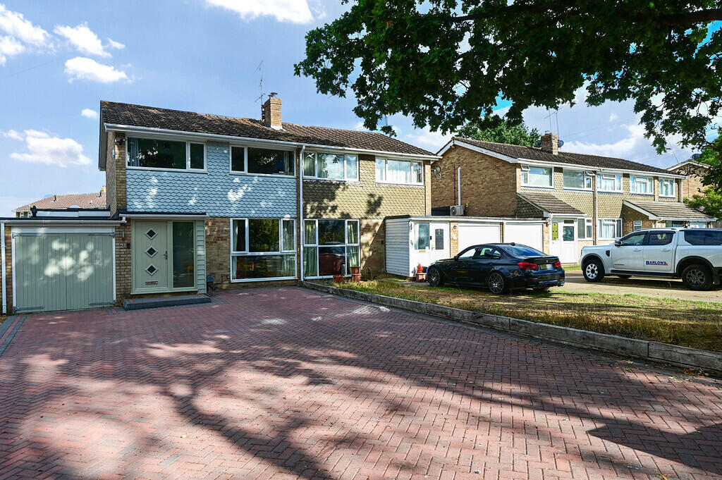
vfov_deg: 53.1
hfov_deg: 73.8
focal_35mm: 24
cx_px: 361
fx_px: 481
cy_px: 240
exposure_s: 1/1250
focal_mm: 24
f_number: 5.6
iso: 400
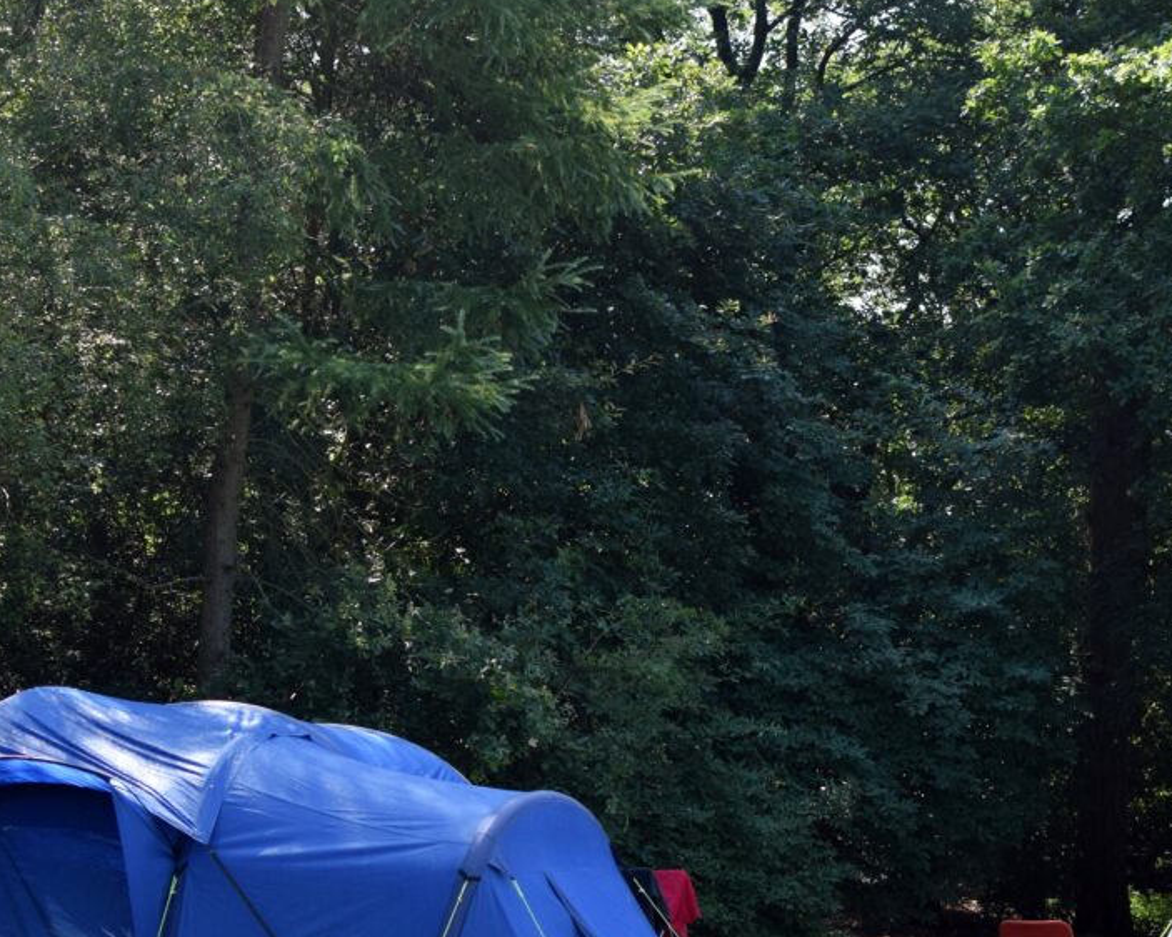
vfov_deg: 15.1
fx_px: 3501
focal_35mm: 101
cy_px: 790
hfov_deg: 19.0
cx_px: 624
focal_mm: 35
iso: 400
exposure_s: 1/1000
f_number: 4.5
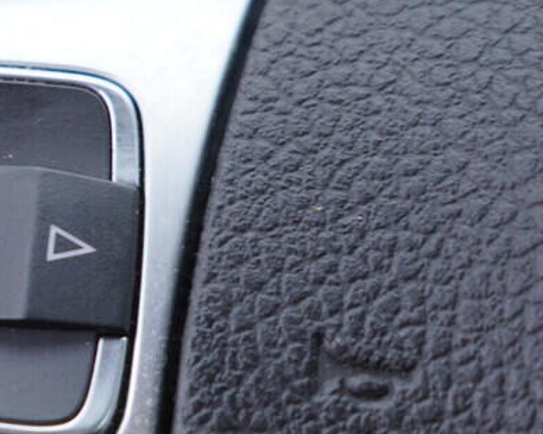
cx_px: -172
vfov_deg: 12.3
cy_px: 237
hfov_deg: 14.7
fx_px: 2008
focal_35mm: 125
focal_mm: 24
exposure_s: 1/40
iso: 125
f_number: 2.8
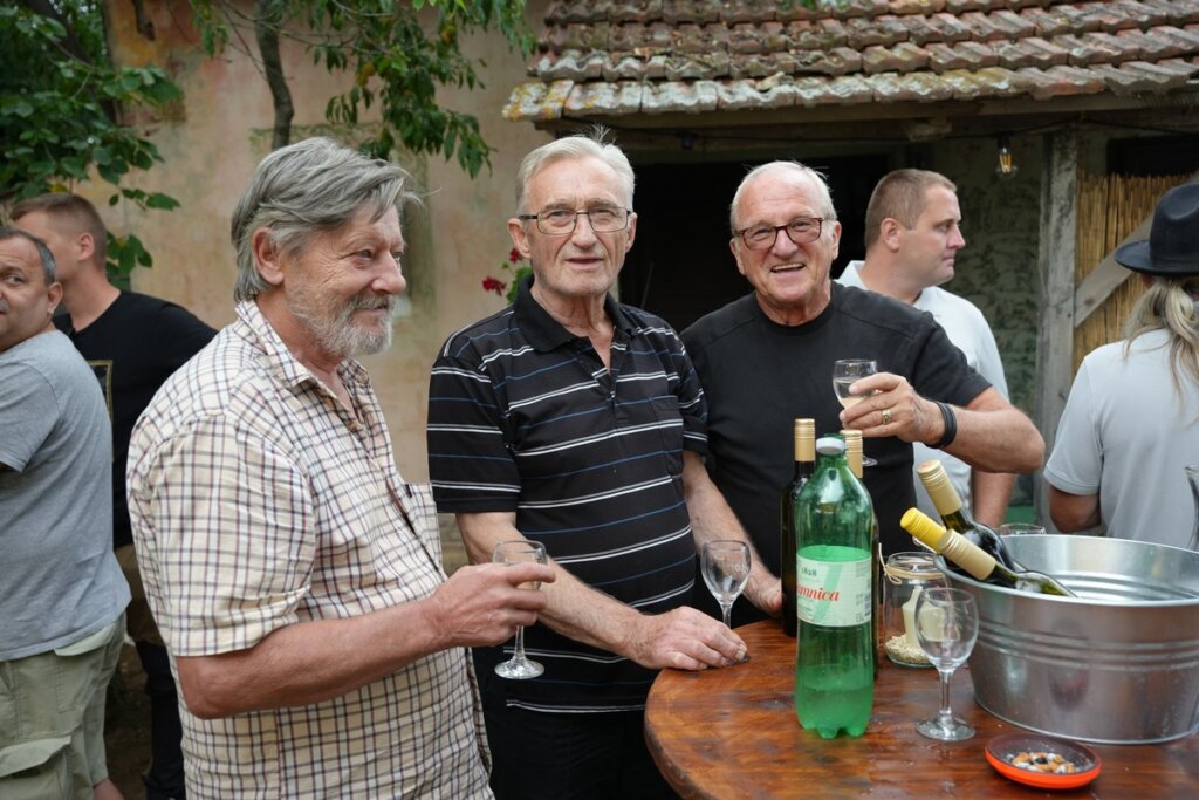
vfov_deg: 38.9
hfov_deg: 55.8
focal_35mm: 34
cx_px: 600
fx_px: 1132
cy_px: 400
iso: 250
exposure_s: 1/160
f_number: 4
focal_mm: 34
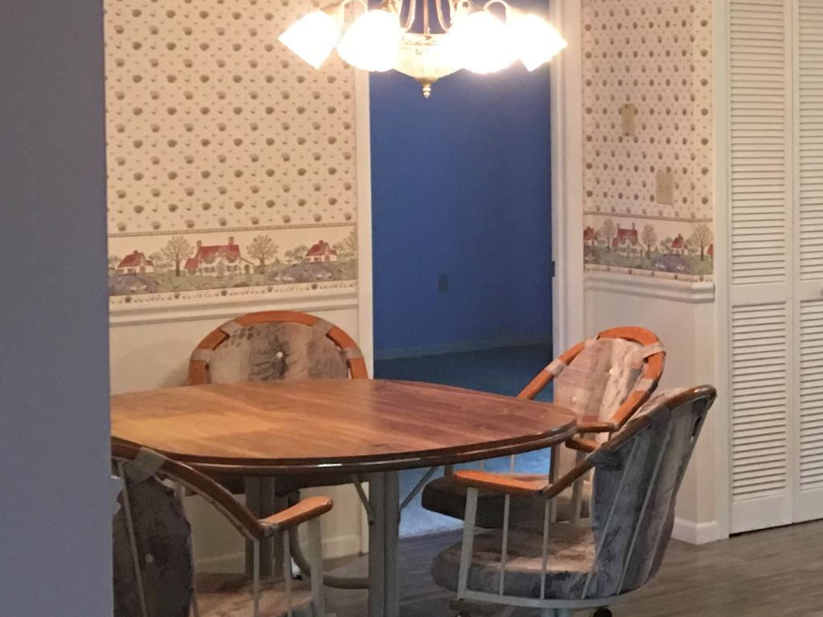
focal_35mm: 84
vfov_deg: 17.5
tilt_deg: -0.8
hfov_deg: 21.4
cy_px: 173
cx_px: 1018
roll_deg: -0.1
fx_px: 1997
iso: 100
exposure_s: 1/15
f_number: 2.2
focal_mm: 4.15
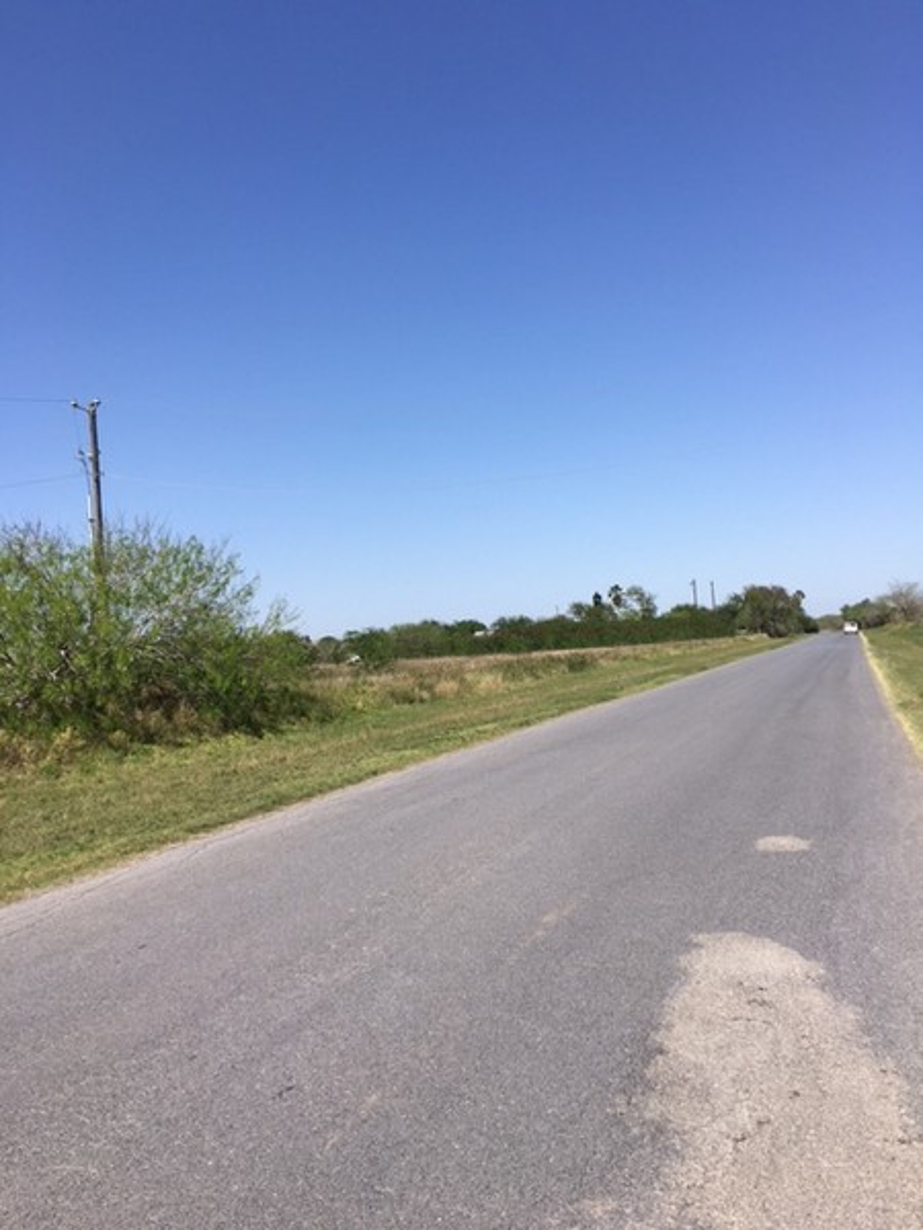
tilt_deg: +3.6
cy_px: 615
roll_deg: +3.4
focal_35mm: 29
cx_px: 462
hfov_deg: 48.2
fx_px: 1031
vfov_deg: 61.7
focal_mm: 4.15
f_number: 2.2
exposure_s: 1/2079
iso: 25
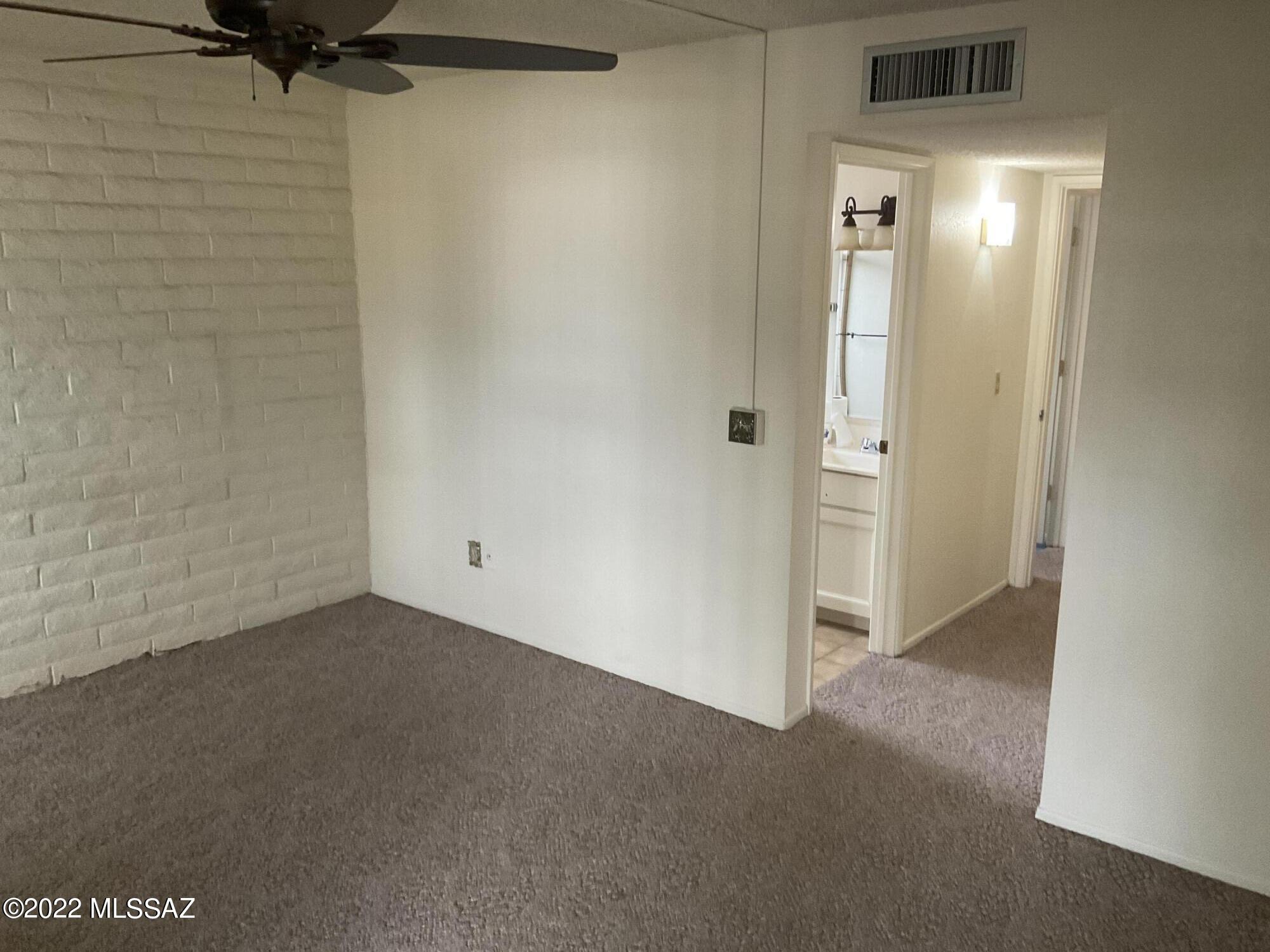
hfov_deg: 61.7
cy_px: 476
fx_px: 1064
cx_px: 635
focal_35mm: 29
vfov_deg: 48.2
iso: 250
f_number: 1.8
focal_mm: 3
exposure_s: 1/60
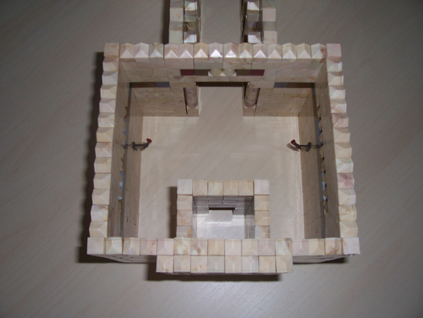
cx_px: 212
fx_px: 415
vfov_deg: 41.8
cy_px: 159
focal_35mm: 34
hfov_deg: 54.0
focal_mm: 5.6
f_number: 2.7
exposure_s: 1/60
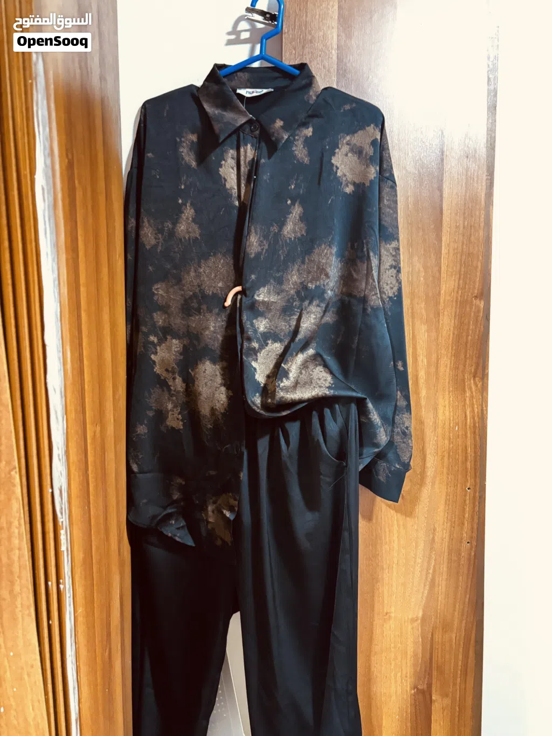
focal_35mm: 26
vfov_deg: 67.3
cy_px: 368
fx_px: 553
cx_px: 276
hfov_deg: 53.1
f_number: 1.6
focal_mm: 5.96
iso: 1000
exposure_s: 1/20
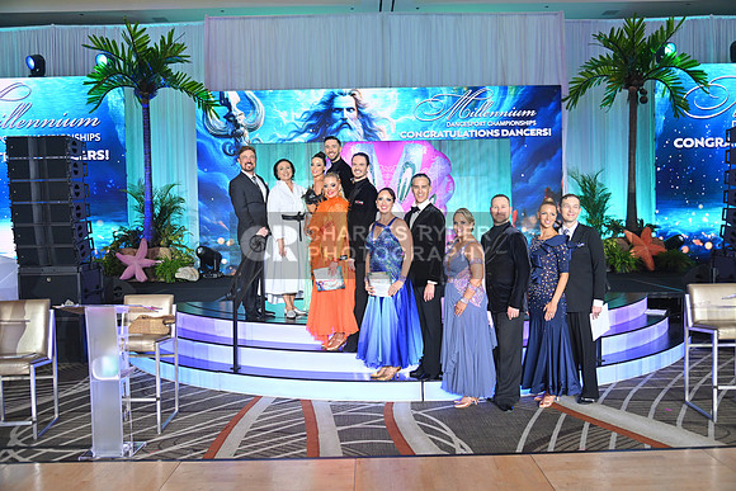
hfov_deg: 61.9
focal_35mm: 30
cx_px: 368
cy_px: 246
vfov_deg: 43.6
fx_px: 613
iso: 2000
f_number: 4
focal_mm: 30
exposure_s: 1/640
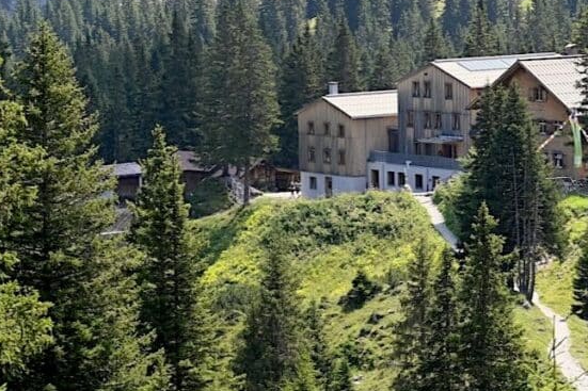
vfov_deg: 10.5
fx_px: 2123
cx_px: 451
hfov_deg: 15.7
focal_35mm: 130
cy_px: 126
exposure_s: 1/250
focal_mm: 70
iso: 180
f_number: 5.6
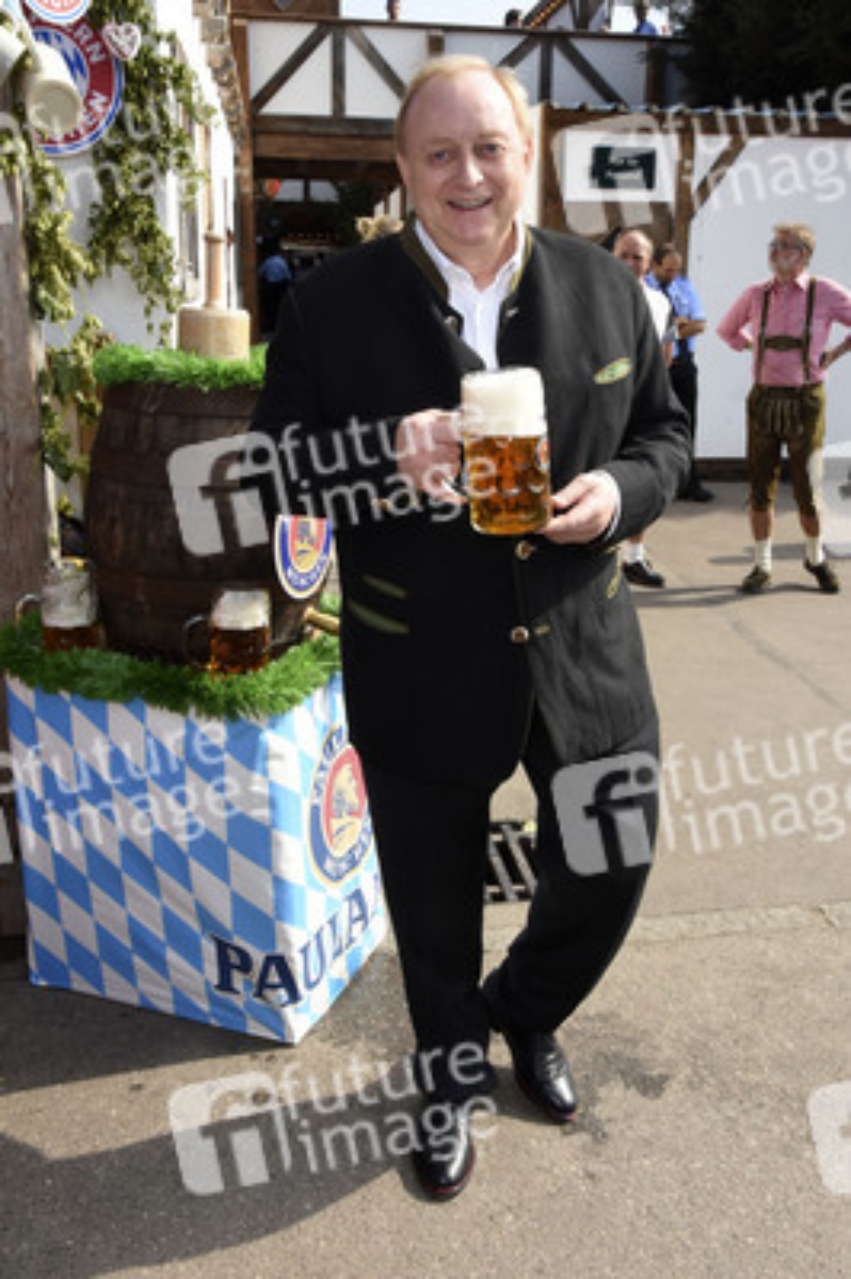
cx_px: 426
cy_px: 640
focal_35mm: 33
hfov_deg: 39.9
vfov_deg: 57.3
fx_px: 1172
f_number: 18
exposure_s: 1/160
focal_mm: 22
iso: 500
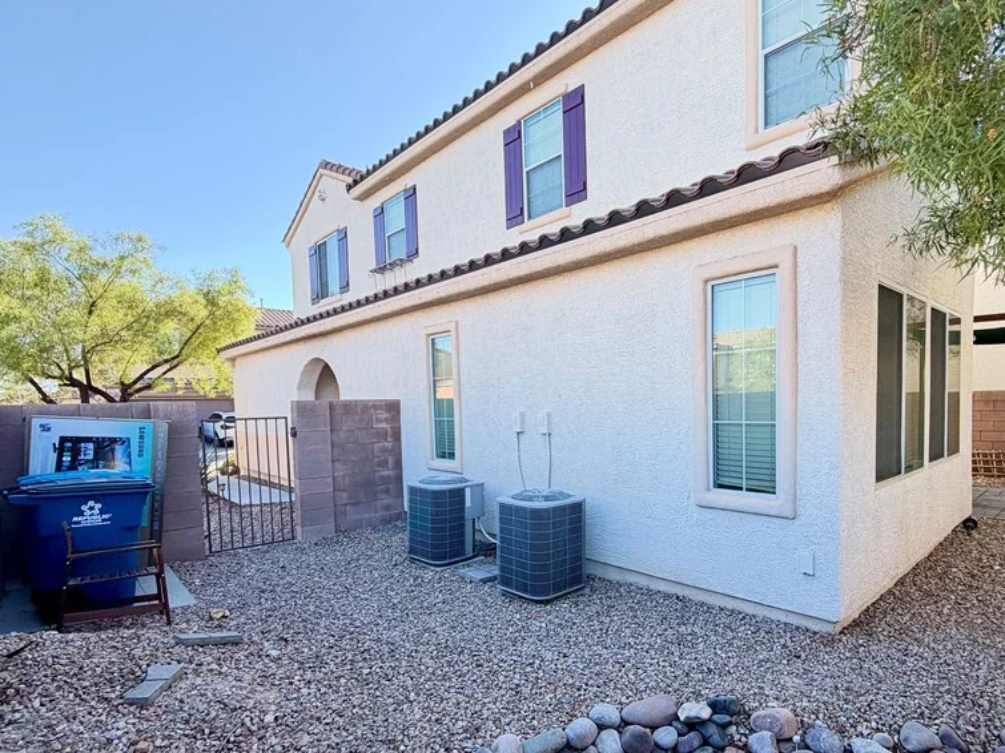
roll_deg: +1.2
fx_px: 552
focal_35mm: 19
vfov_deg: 68.3
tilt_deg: -3.0
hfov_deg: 83.8
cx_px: 595
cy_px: 431
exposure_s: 1/502
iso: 50
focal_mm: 2.22
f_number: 2.2
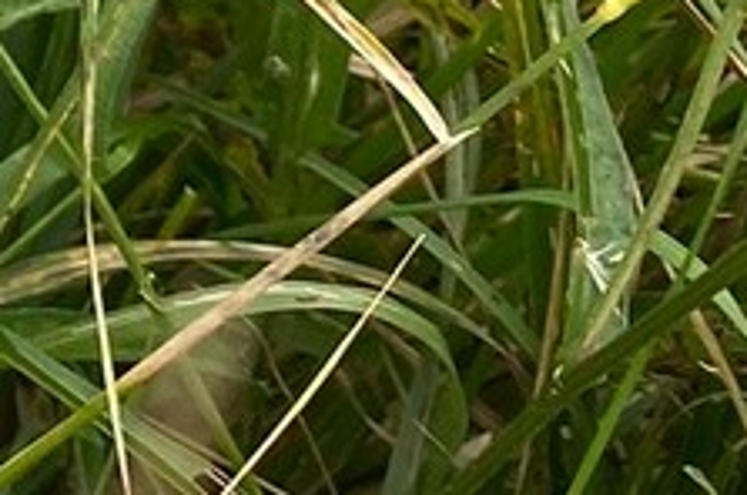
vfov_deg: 7.4
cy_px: -589
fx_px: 3626
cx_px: -1608
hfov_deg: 9.1
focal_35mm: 175
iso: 32
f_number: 1.8
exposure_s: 1/767
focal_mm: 4.25
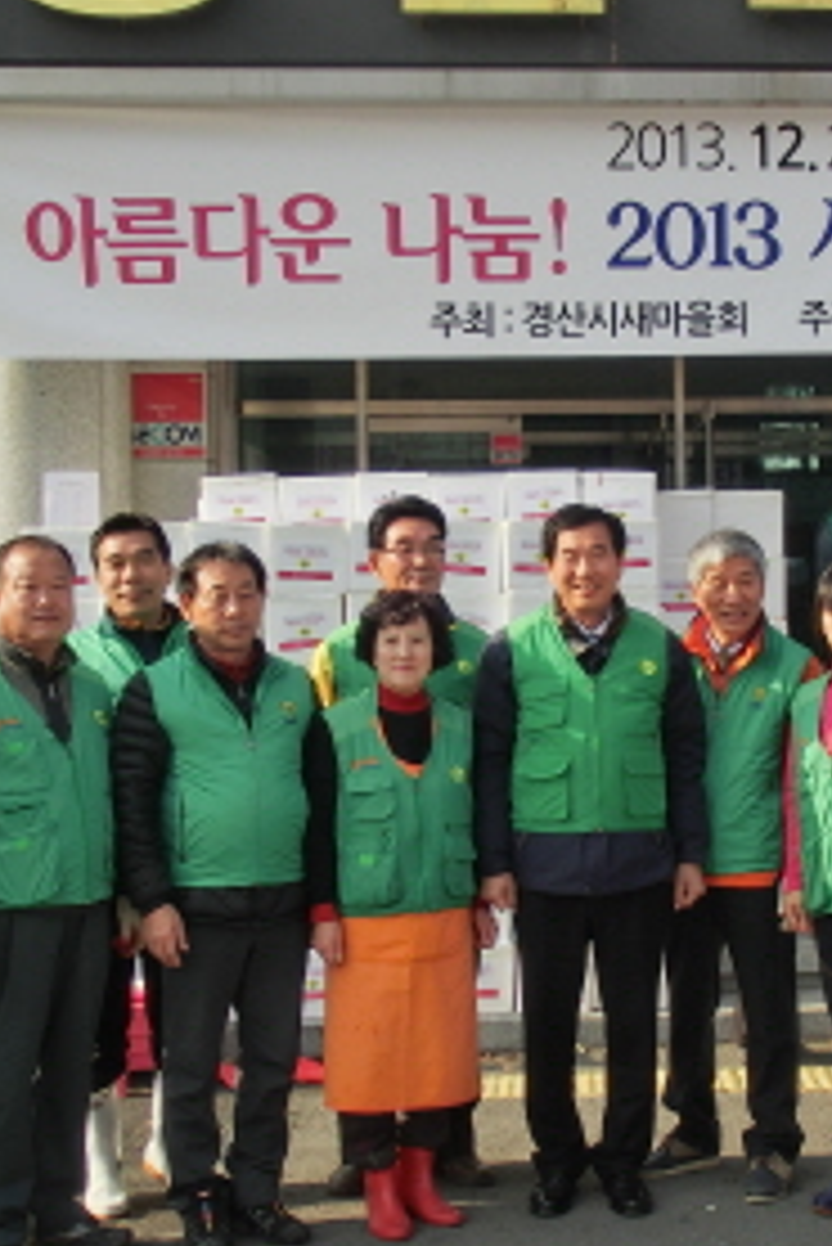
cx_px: 666
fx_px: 2146
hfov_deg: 21.7
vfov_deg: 32.4
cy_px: 645
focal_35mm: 62
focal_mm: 5.86
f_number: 3.7
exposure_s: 1/640
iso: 100
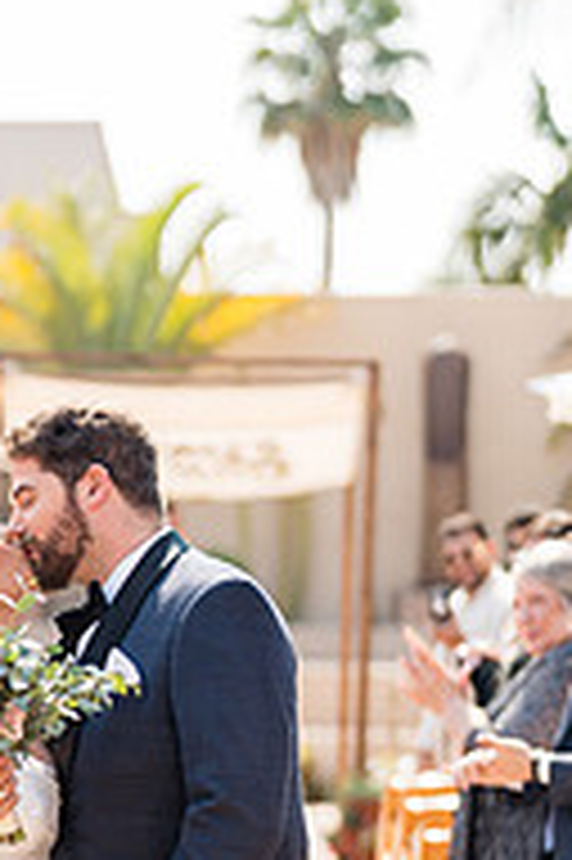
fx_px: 2817
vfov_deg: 16.9
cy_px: 883
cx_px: 32
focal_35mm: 118
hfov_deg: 11.5
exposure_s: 1/3200
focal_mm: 50
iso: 50
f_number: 1.2
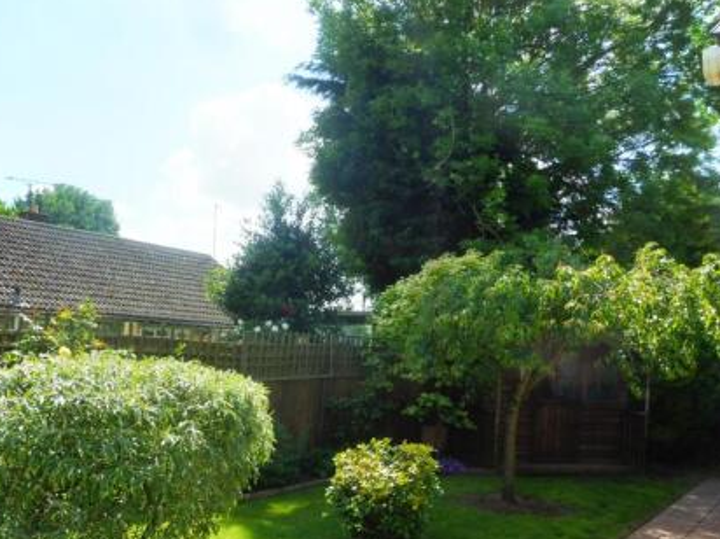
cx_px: 343
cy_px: 372
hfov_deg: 54.0
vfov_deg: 41.0
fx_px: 706
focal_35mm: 34
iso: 100
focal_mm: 4.3
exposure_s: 1/500
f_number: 4
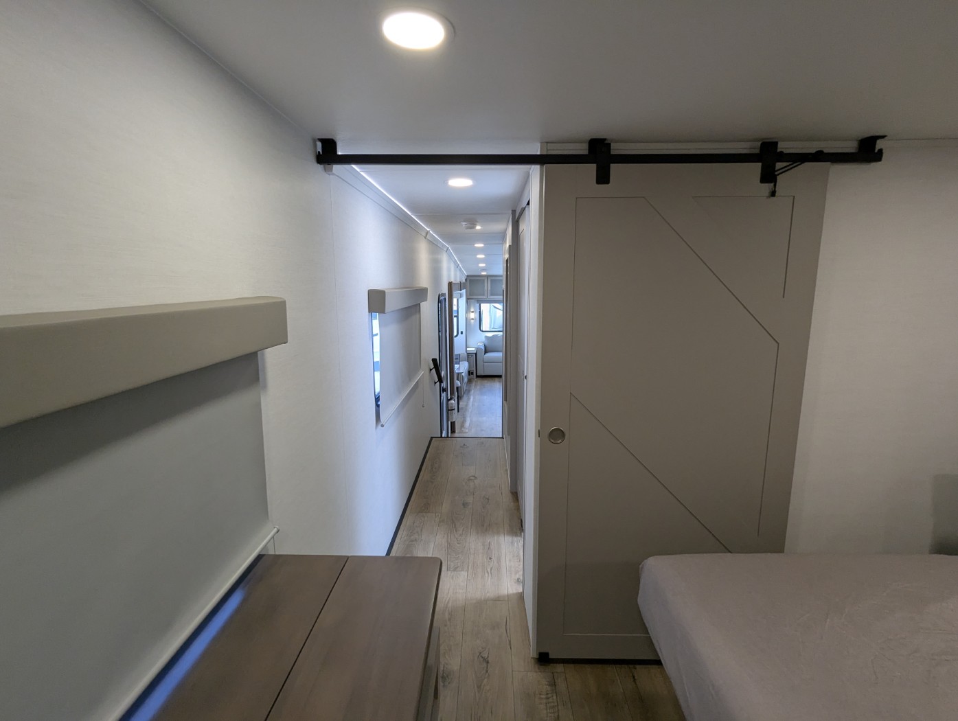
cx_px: 479
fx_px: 443
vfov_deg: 78.2
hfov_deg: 94.4
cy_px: 360
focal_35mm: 16
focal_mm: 2.35
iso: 172
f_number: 2.2
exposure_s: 1/139
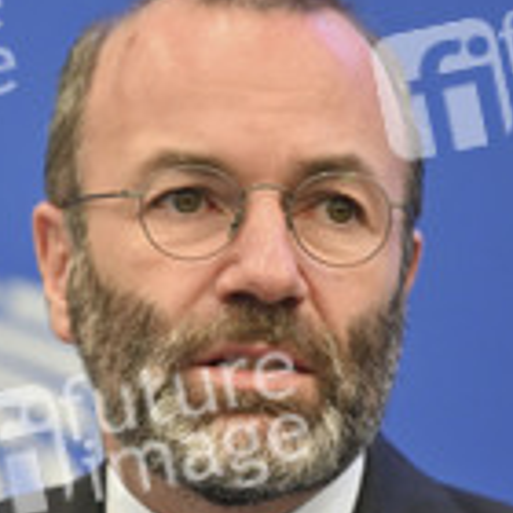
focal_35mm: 486
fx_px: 8149
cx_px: 227
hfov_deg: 3.6
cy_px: 623
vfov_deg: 3.6
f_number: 2.8
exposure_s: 1/160
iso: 640
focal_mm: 200
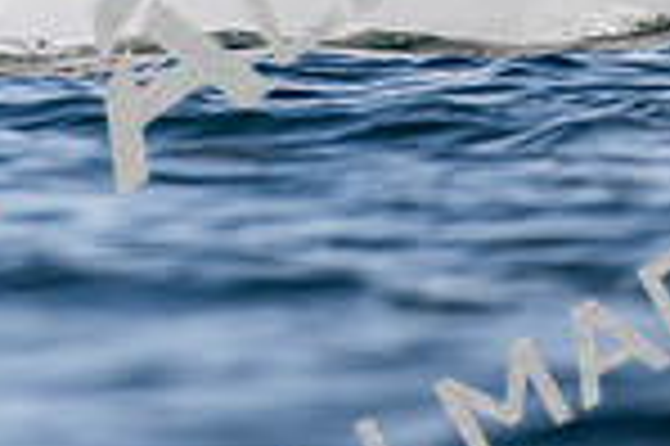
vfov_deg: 0.9
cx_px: -292
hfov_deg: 1.3
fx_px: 28927
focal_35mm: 1556
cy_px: -232
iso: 180
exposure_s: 1/2500
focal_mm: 400
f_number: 4.5
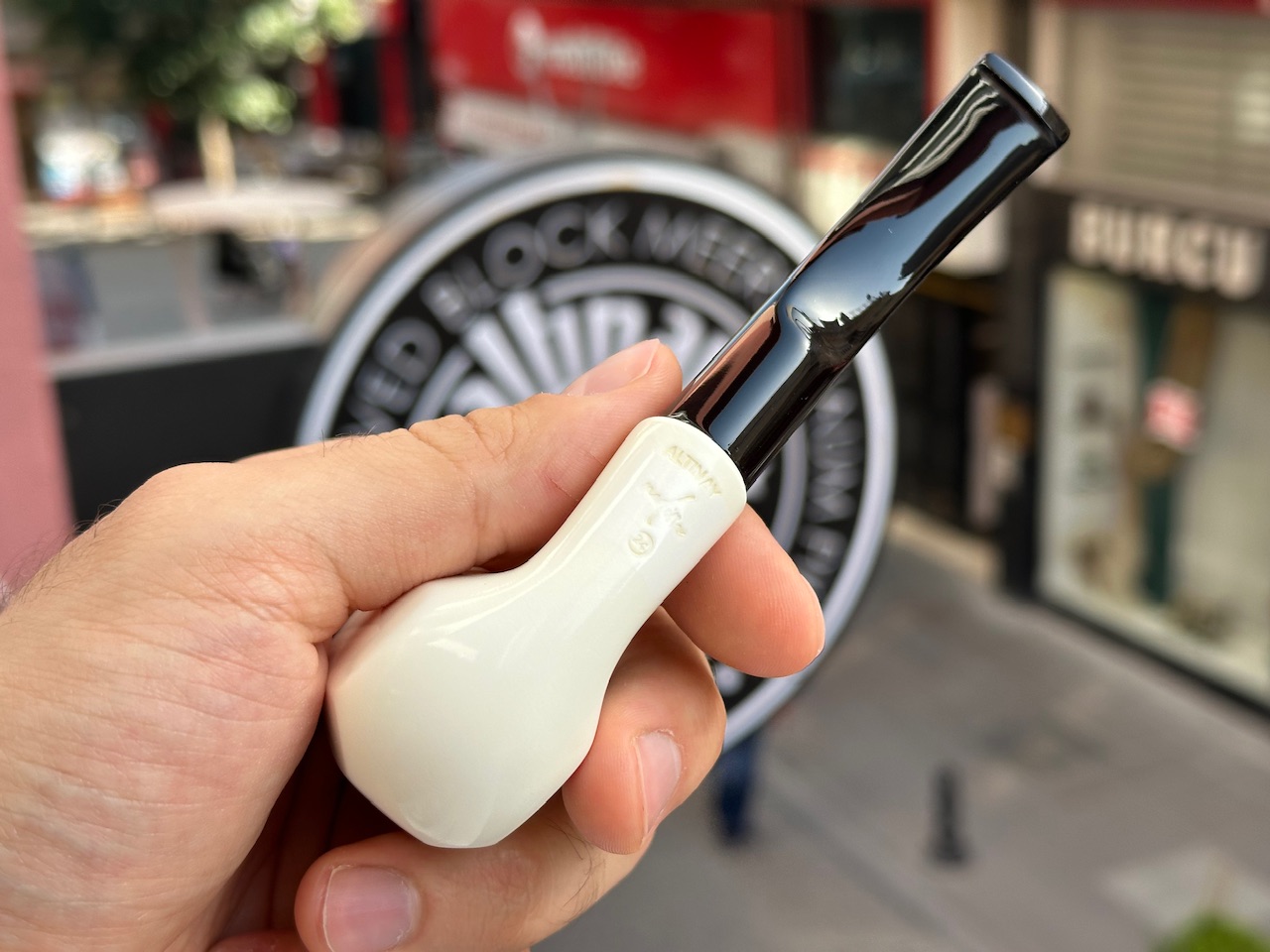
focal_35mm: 48
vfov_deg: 30.3
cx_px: 635
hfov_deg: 39.7
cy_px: 476
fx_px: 1761
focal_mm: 6.86
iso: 64
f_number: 1.78
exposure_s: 1/719
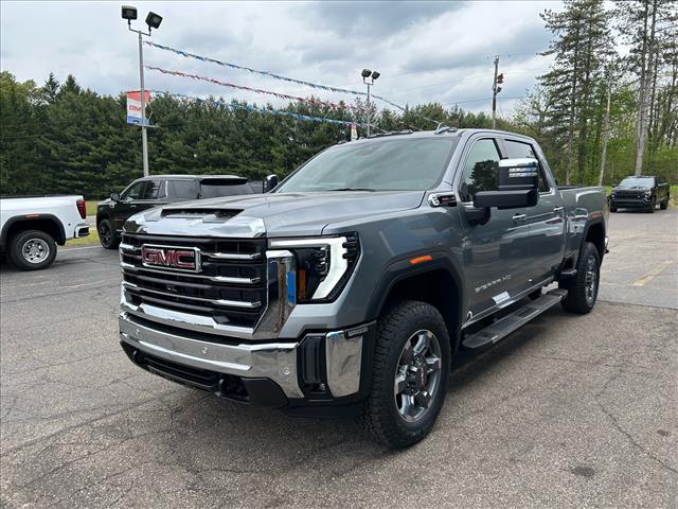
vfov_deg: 53.1
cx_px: 339
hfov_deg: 67.3
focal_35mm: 26
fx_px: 509
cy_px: 254
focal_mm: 5.7
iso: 50
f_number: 1.5
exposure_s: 1/2045
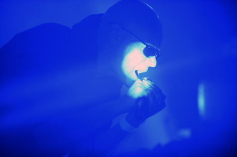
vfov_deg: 6.9
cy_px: 78
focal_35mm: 200
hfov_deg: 10.3
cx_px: 118
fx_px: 1316
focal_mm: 200
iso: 3200
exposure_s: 1/200
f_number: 2.8
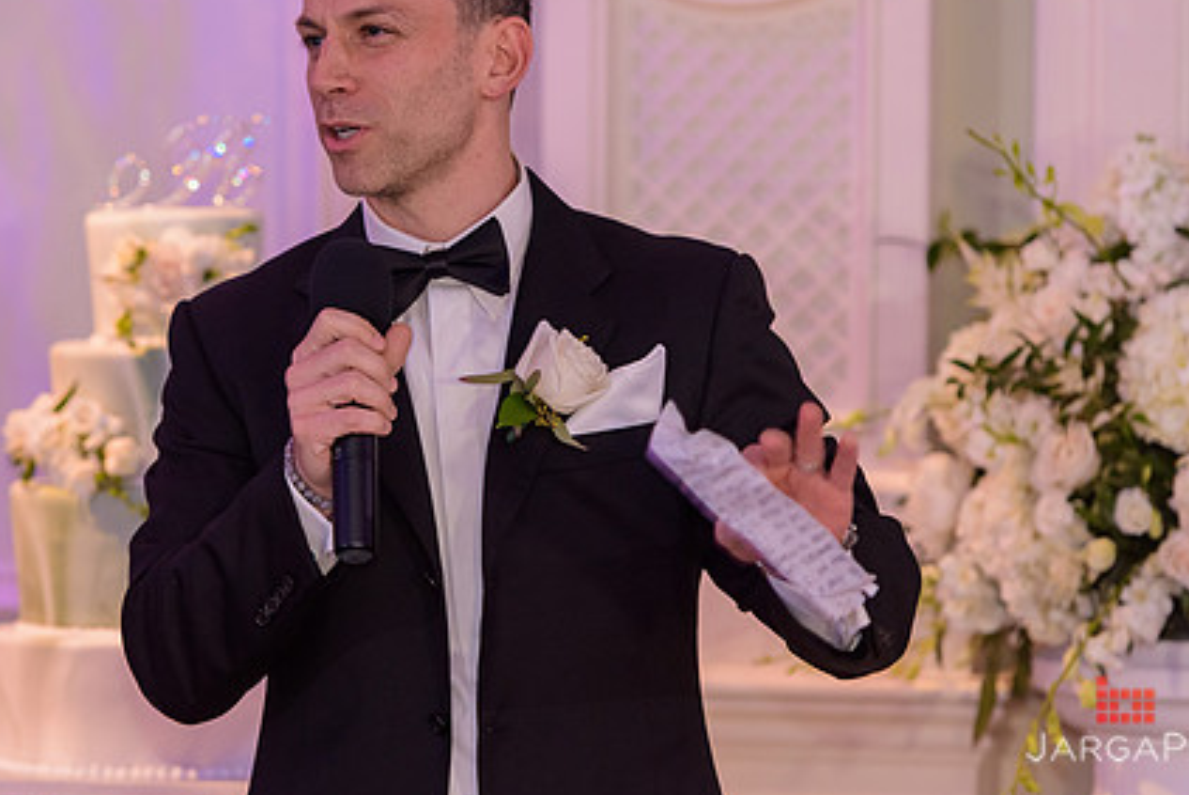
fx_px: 7039
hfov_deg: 9.7
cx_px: 479
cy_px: 278
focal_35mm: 213
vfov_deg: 6.5
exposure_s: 1/125
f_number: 3.2
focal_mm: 155
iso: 1600
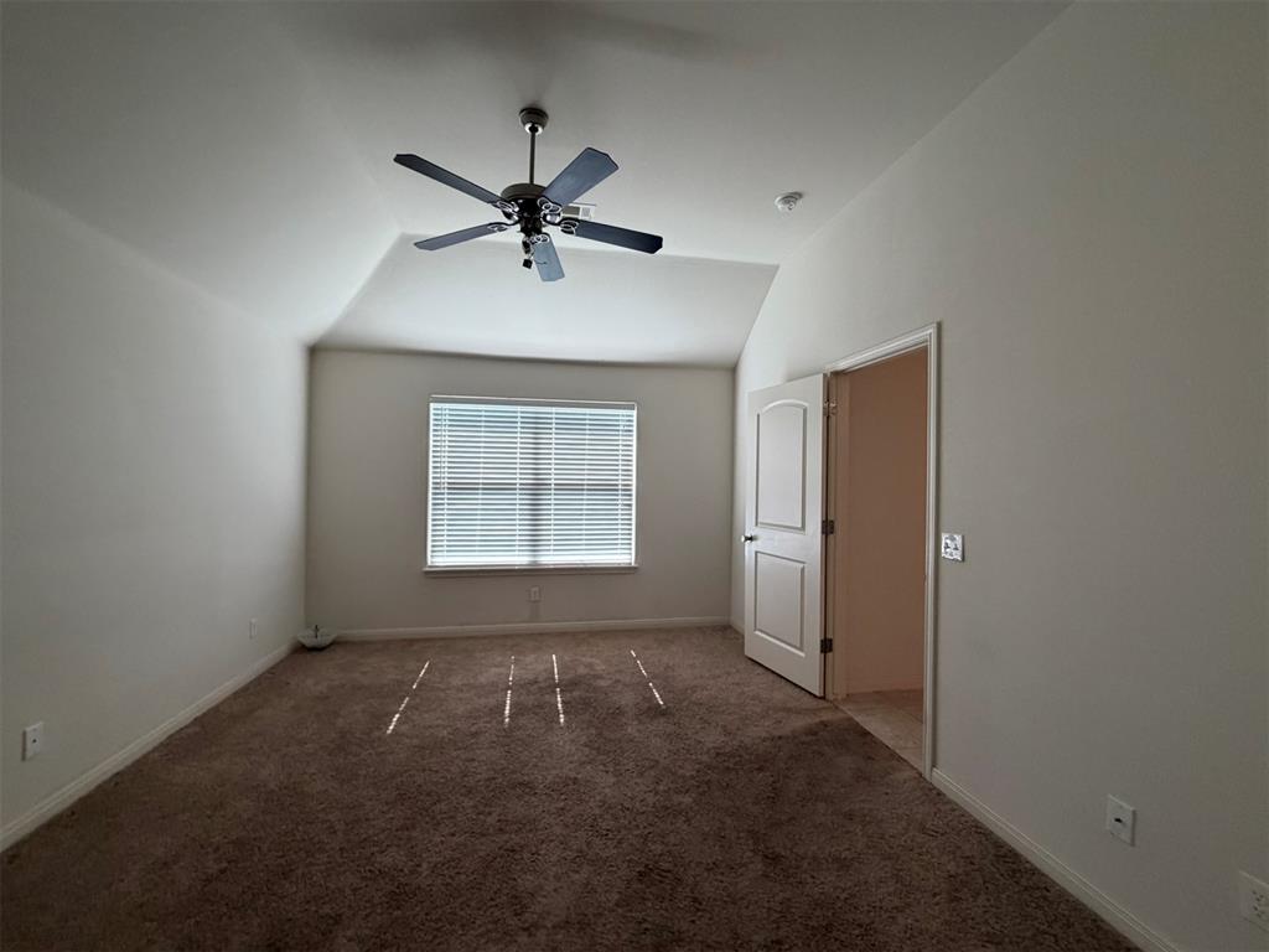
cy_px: 476
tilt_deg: +0.8
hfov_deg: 102.1
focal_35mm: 14
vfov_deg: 85.7
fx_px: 513
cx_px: 634
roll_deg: -0.9
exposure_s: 1/120
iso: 250
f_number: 2.2
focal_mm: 2.22
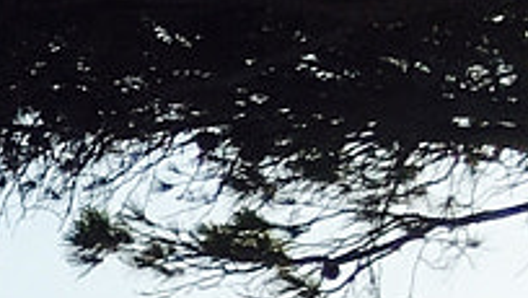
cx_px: -1395
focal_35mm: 248
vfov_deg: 4.6
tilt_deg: +0.6
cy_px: 1038
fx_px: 3474
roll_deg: +0.5
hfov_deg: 7.1
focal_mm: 4.15
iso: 25
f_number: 2.2
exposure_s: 1/2849
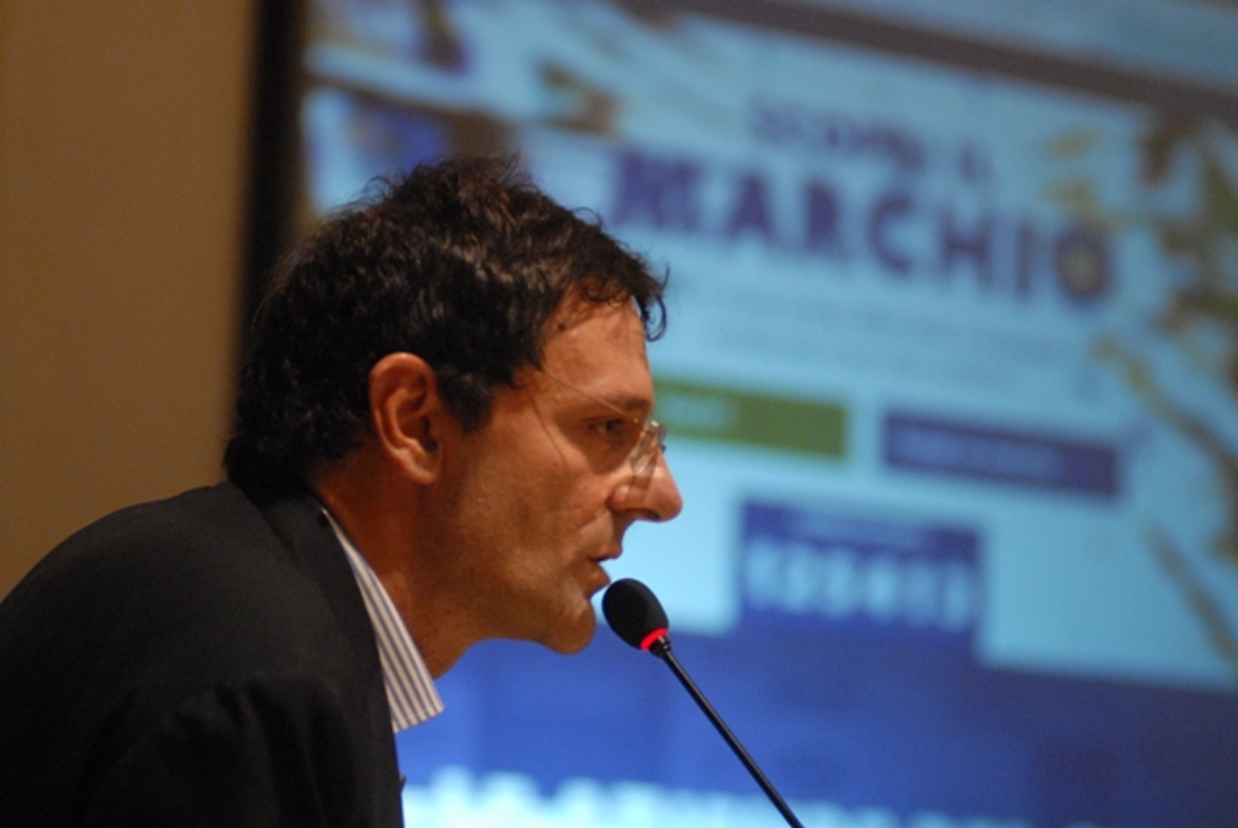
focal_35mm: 120
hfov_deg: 17.0
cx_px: 619
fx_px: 4130
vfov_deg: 11.4
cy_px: 414
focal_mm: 80
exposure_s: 1/50
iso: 1250
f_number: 2.8
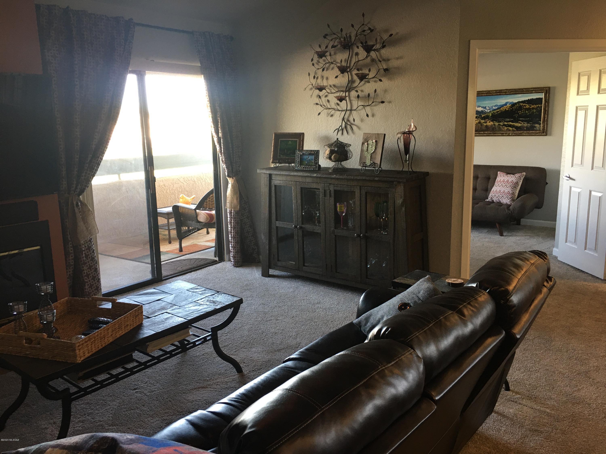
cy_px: 227
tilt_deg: -11.4
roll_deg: +1.4
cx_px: 303
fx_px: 508
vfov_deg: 48.2
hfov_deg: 61.7
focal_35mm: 29
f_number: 2.2
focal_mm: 4.15
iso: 32
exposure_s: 1/15
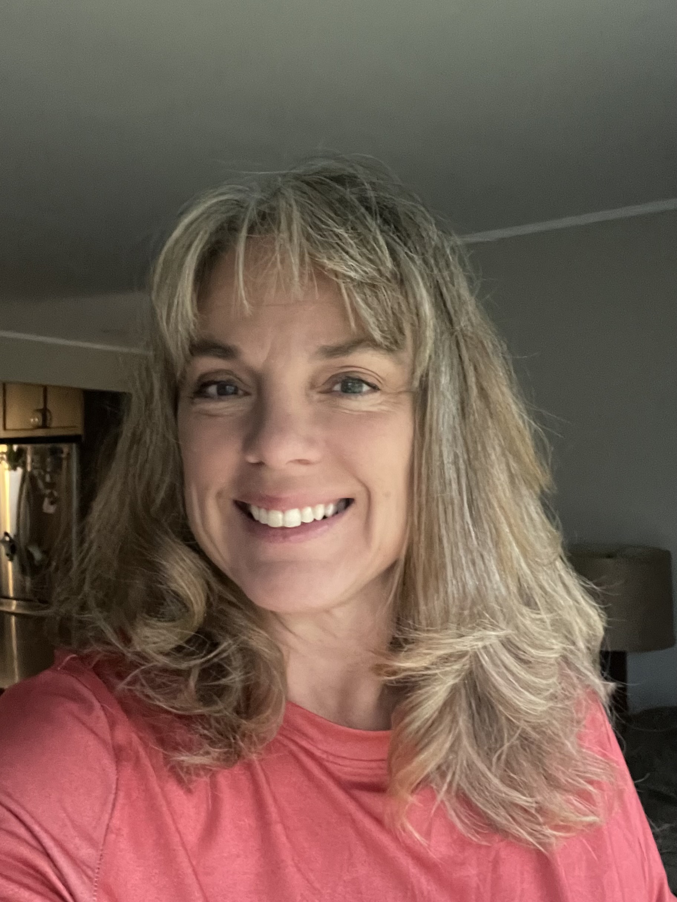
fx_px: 782
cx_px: 338
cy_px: 451
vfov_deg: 60.0
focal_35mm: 30
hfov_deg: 46.8
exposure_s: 1/15
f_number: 2.2
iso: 800
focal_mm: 2.71
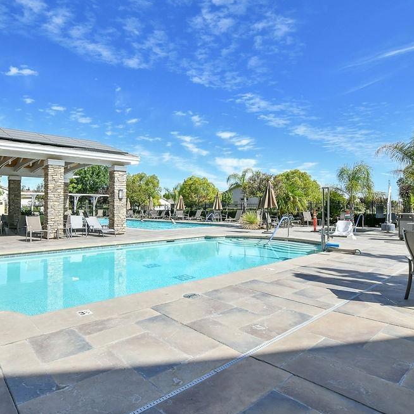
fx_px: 271
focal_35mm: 20
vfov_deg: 74.8
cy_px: 201
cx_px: 192
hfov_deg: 74.7
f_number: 5.6
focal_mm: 10
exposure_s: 1/5000
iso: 1250
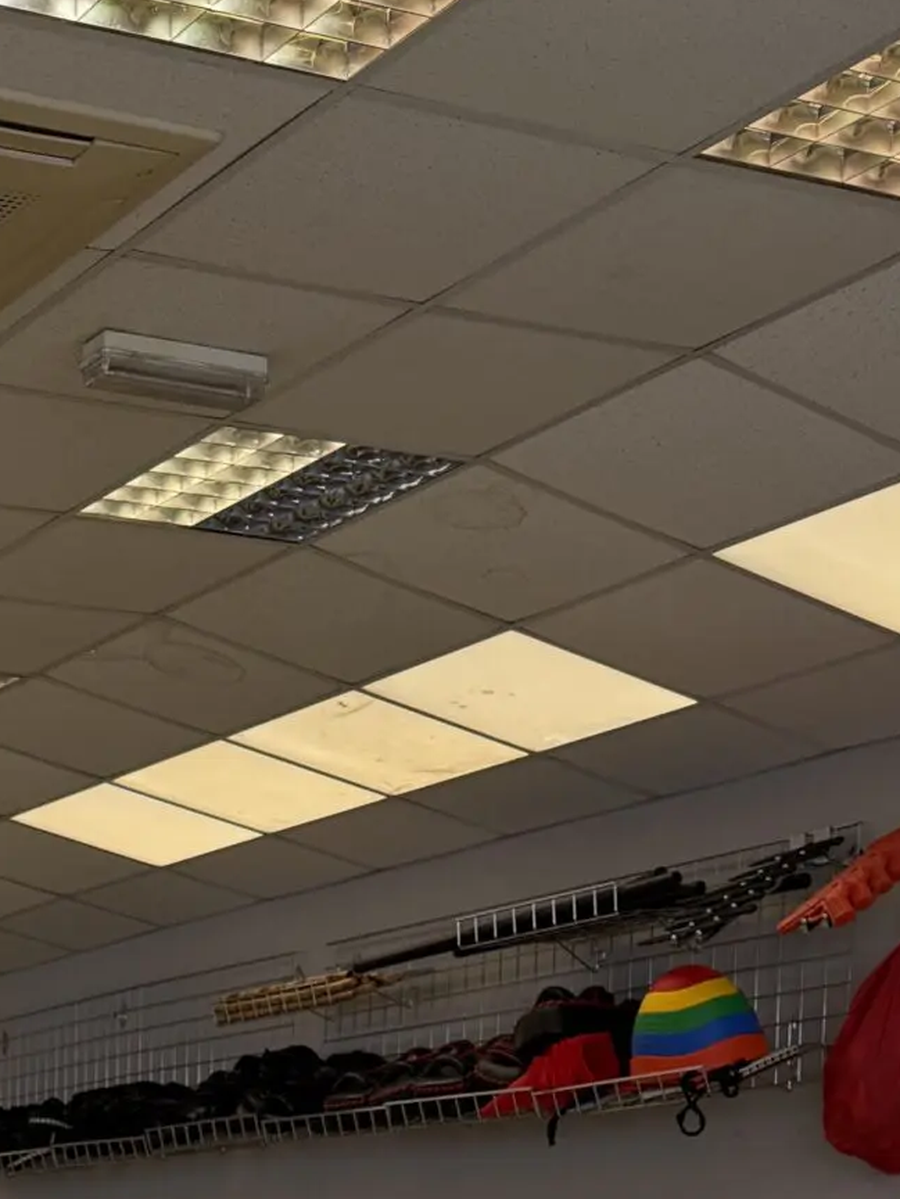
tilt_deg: -8.1
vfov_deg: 23.4
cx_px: -315
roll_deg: -0.4
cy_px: 1668
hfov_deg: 19.0
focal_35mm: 71
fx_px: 2461
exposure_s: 1/100
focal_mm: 6.76
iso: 160
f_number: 1.78
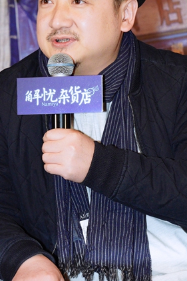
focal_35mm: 224
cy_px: 95
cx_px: 37
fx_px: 1747
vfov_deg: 9.2
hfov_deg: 6.1
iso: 1250
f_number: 4
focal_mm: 70
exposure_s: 1/200
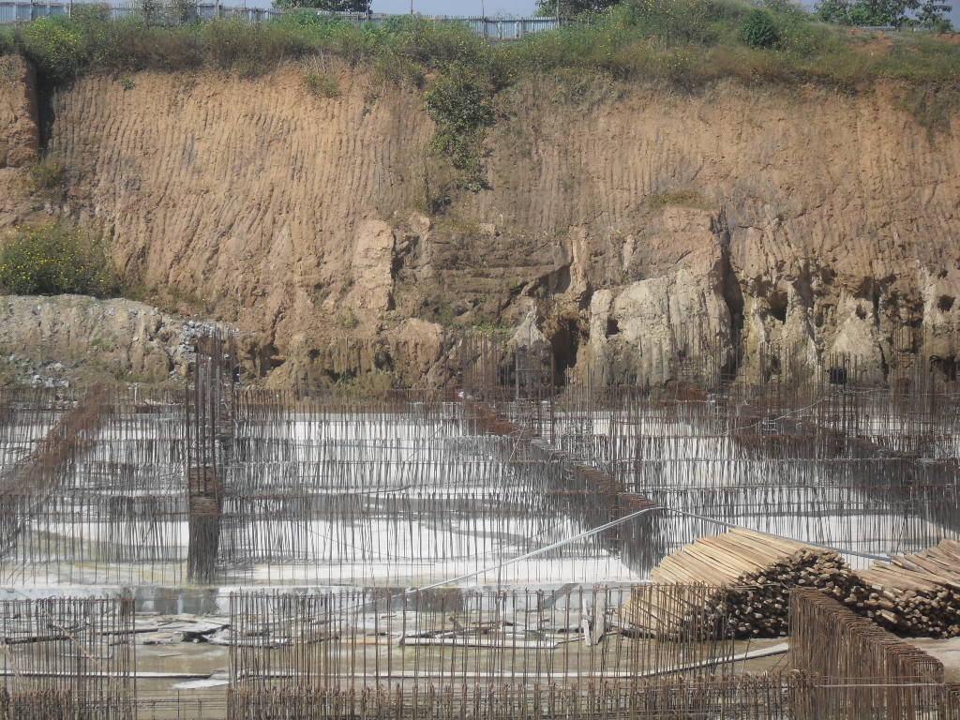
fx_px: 2912
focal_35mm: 105
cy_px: 360
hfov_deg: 18.7
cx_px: 480
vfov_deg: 14.1
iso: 100
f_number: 5.8
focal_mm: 18.9
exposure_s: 1/500
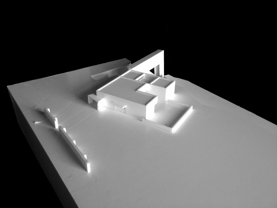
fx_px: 280
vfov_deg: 40.7
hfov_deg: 52.6
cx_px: 138
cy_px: 104
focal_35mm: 35
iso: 100
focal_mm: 4.28
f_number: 2.4
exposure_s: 1/20
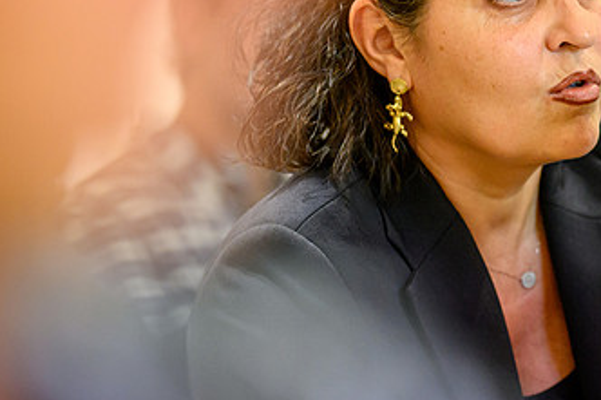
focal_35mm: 355
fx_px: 5923
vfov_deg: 3.9
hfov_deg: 5.8
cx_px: 496
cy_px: 72
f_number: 1.8
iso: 2000
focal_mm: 135
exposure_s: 1/200
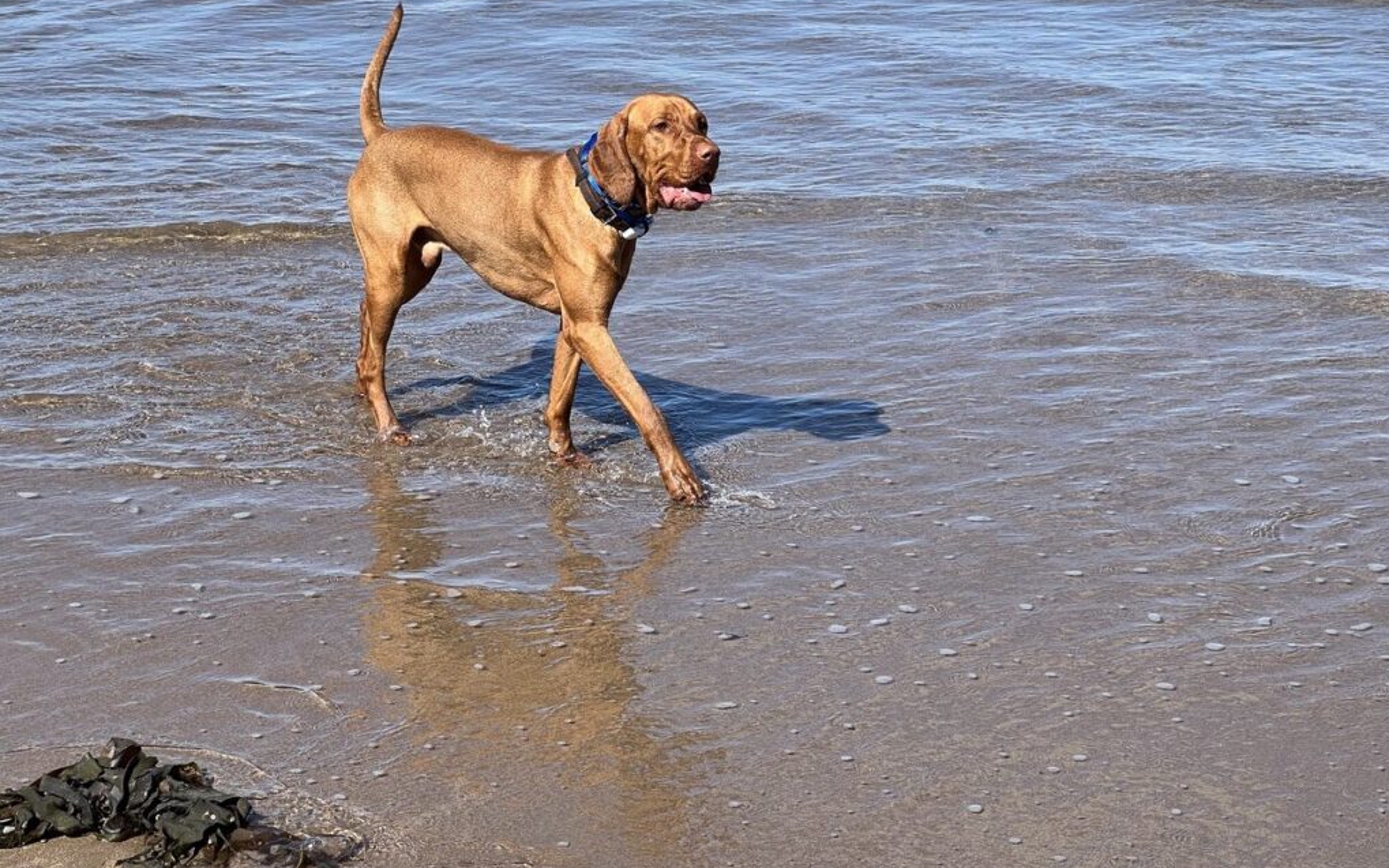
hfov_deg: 25.2
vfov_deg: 15.9
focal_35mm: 82
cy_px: 402
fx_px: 3104
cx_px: 697
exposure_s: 1/652
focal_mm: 9
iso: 32
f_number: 2.8
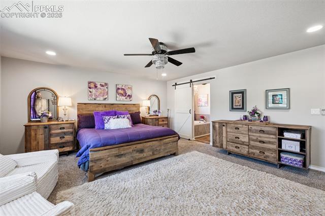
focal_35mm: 15
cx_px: 162
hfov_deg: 100.4
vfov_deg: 77.3
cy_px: 108
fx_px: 135
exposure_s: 1/10
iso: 800
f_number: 11
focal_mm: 15
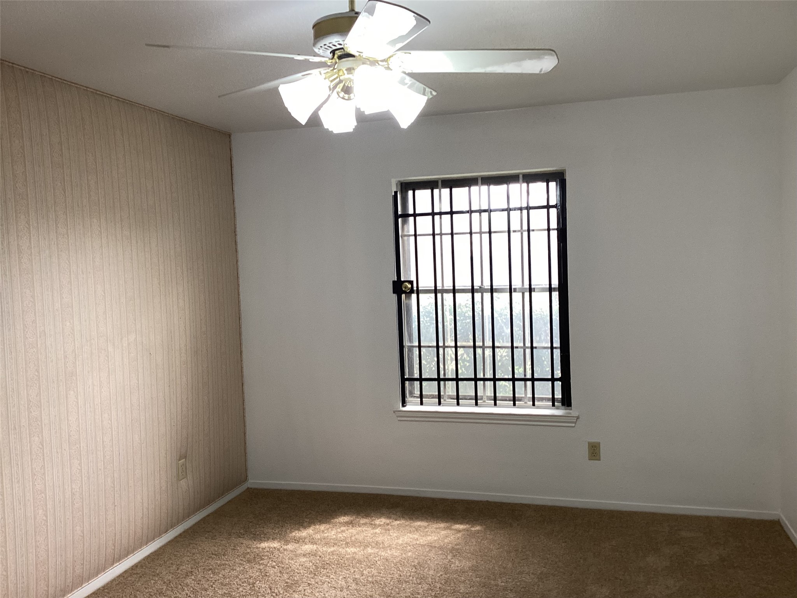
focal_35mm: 31
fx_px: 714
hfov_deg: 58.4
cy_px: 299
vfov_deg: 45.4
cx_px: 398
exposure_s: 1/60
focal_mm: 3.3
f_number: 2.4
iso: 80
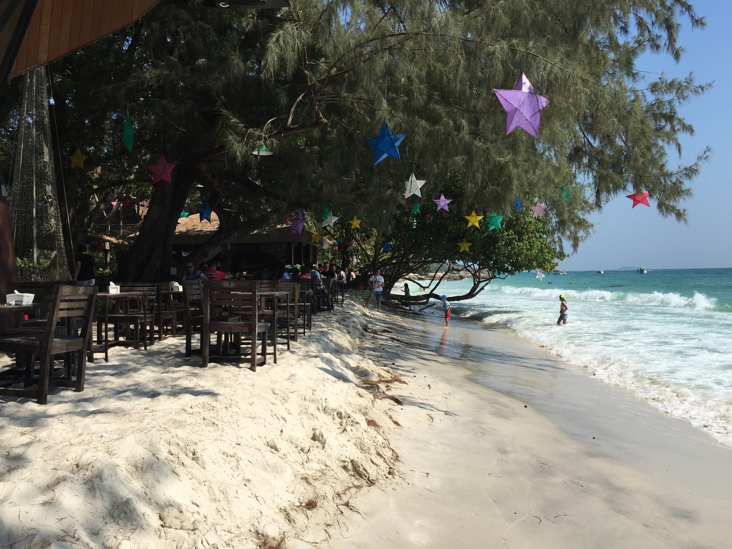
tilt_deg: -0.1
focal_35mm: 29
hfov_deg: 61.7
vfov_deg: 48.2
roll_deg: -0.1
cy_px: 274
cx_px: 366
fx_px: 613
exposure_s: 1/3049
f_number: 2.2
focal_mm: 4.15
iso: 32
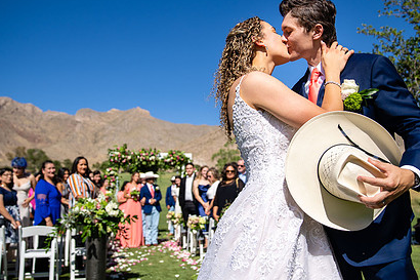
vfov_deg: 38.7
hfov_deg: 55.7
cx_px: 234
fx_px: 396
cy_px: 117
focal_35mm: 34
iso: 100
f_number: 2.8
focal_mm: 24
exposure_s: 1/2500
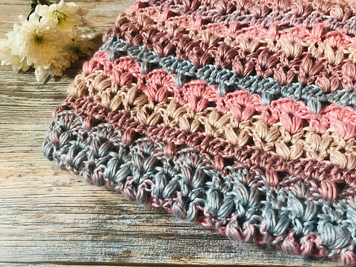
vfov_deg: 49.7
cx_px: 178
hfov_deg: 63.4
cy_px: 134
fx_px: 288
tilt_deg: -59.0
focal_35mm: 28
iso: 64
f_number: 1.8
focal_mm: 3.99
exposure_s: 1/15
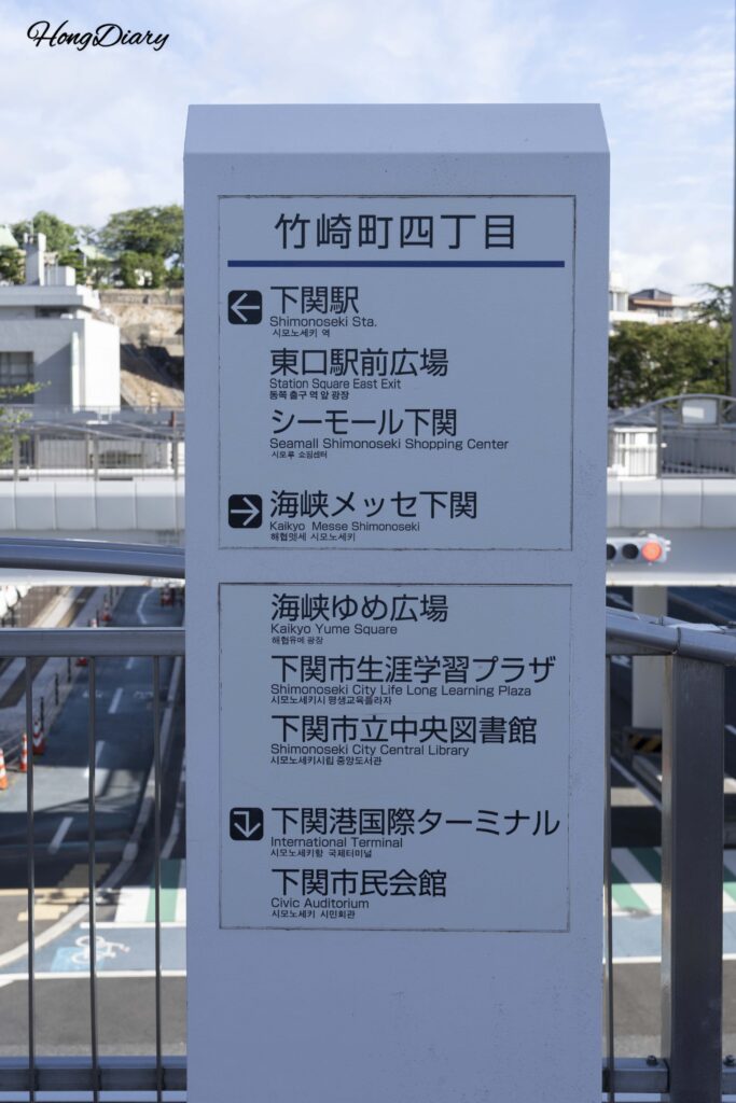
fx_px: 1471
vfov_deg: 41.1
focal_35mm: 48
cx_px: 368
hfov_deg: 28.1
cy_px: 552
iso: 100
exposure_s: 1/100
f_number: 10
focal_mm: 48
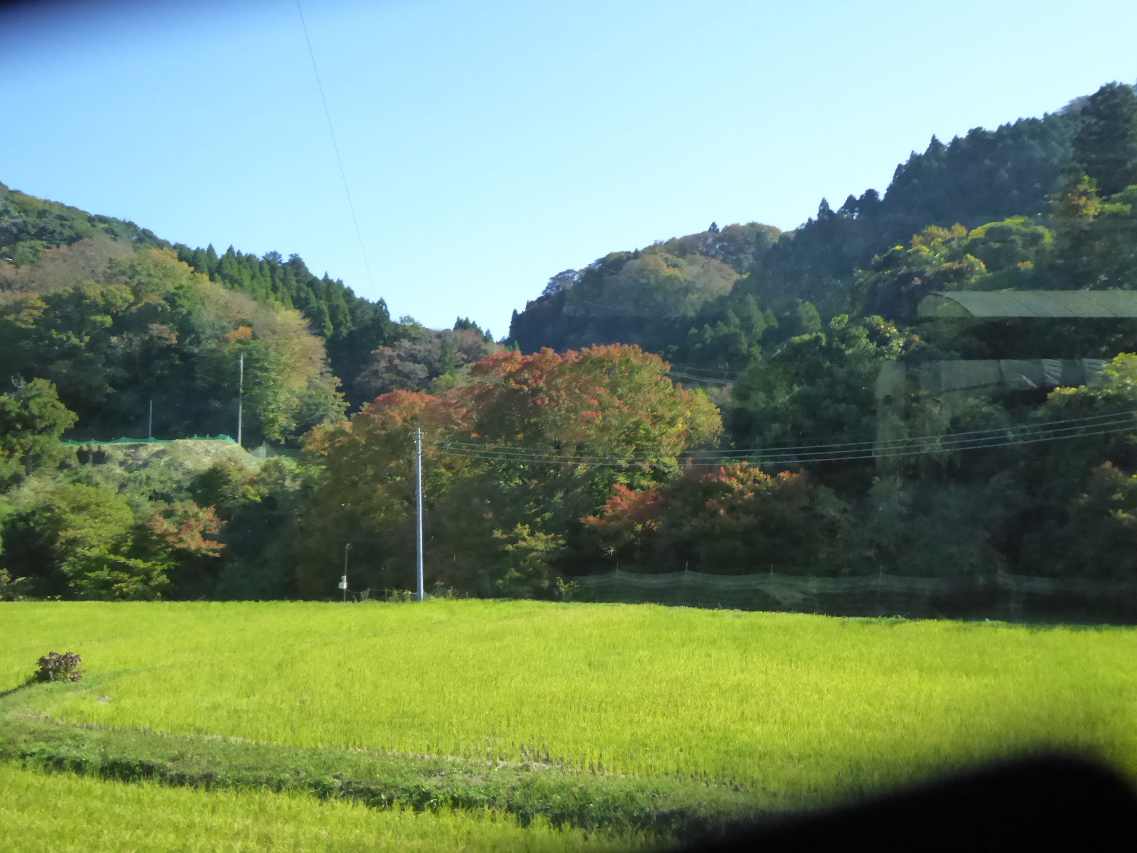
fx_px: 1281
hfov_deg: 47.9
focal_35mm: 39
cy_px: 426
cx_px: 568
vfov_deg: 36.8
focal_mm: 6.7
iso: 1000
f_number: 3.7
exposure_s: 1/250
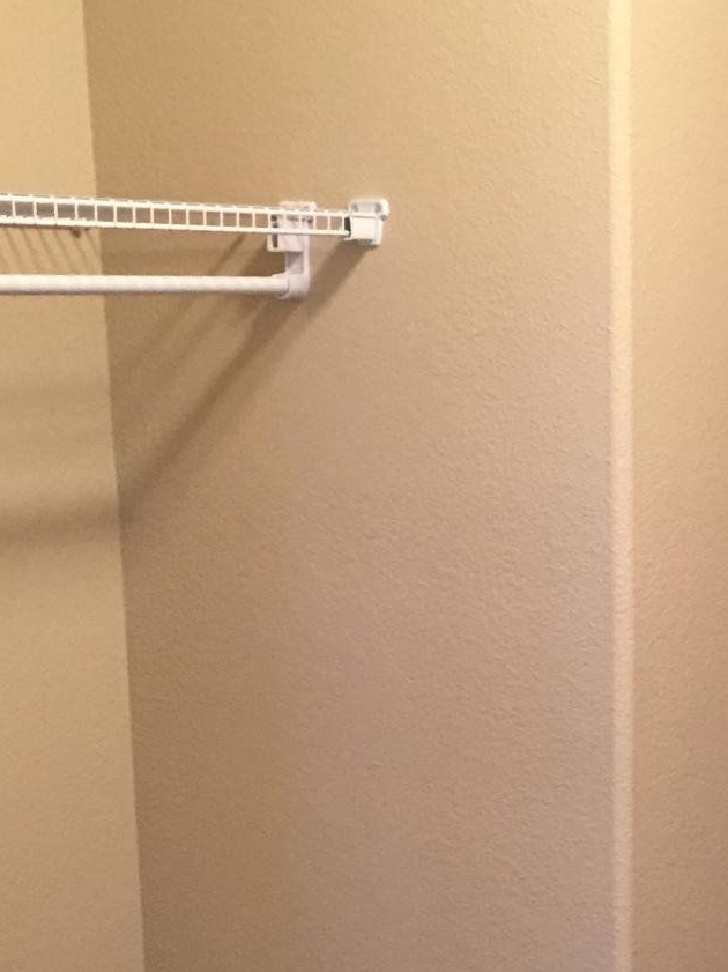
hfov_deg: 21.0
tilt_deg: -12.3
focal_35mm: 69
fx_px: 1936
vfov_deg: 27.6
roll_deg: +1.4
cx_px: 602
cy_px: 774
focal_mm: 4.15
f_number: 2.2
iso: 200
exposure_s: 1/30
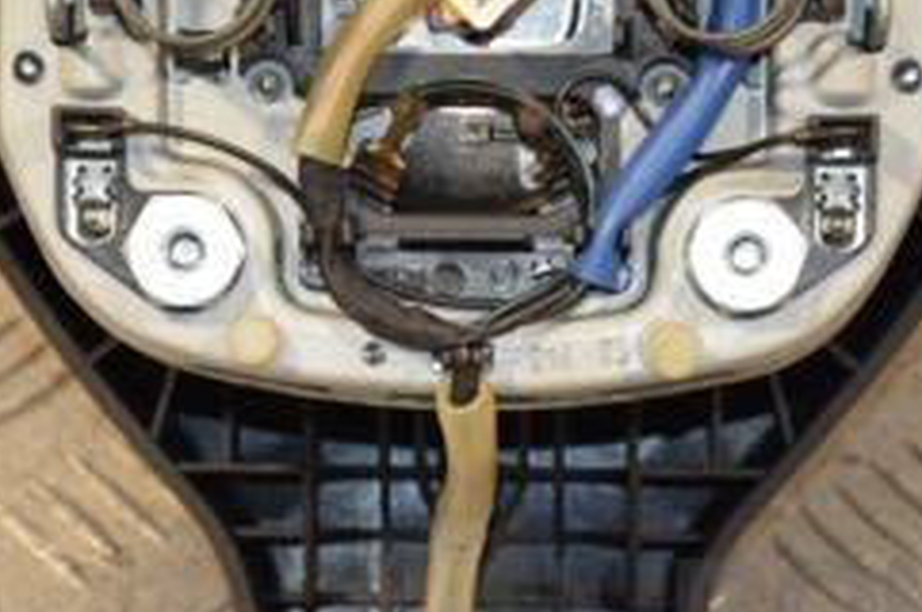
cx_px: 413
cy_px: 107
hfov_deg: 9.5
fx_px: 5550
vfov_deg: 6.3
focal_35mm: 217
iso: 800
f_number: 5
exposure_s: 1/160
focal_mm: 58
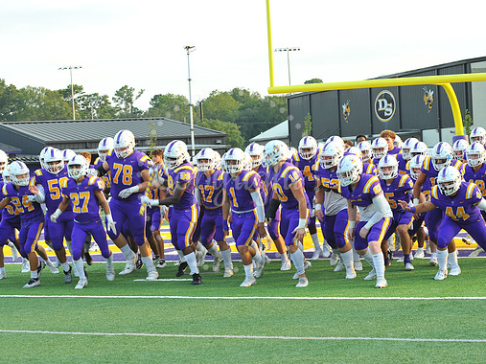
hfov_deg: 22.3
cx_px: 228
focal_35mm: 88
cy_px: 180
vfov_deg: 16.8
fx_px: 1235
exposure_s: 1/100
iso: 400
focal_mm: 80
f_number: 7.1
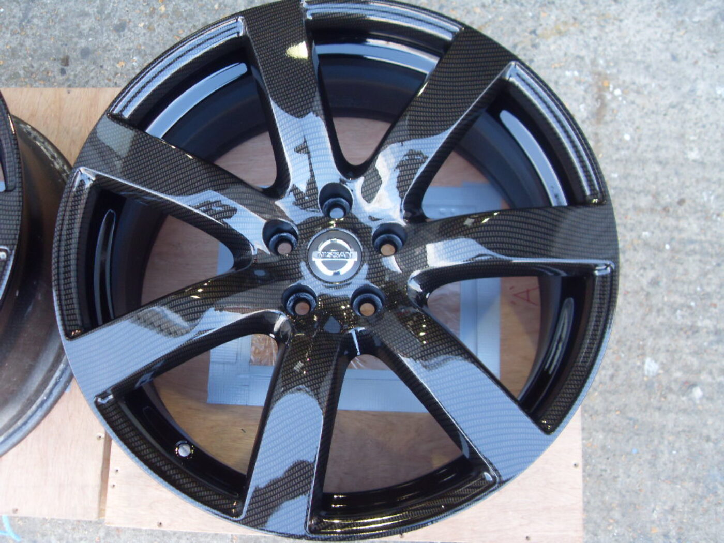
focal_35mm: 35
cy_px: 272
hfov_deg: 52.6
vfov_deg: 40.7
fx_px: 732
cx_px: 362
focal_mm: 6.3
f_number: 2.8
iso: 160
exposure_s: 1/45
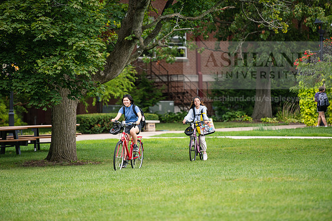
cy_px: 110
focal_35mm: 200
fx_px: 1845
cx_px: 166
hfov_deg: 10.3
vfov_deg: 6.9
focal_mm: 200
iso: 250
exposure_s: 1/500
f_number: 3.2
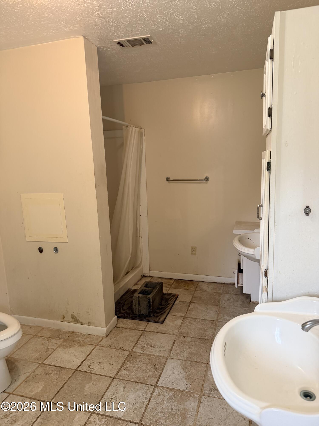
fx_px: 295
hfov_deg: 56.8
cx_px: 160
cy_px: 213
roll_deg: +1.4
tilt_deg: -10.1
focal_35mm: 24
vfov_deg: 71.6
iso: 160
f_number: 1.78
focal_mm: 6.76
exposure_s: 1/60
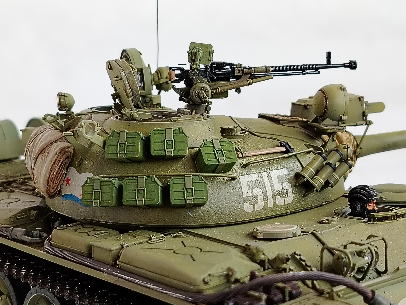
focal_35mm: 69
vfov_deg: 21.3
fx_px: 809
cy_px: 154
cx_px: 201
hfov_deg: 28.2
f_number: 1.75
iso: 178
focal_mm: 5.25
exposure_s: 1/100
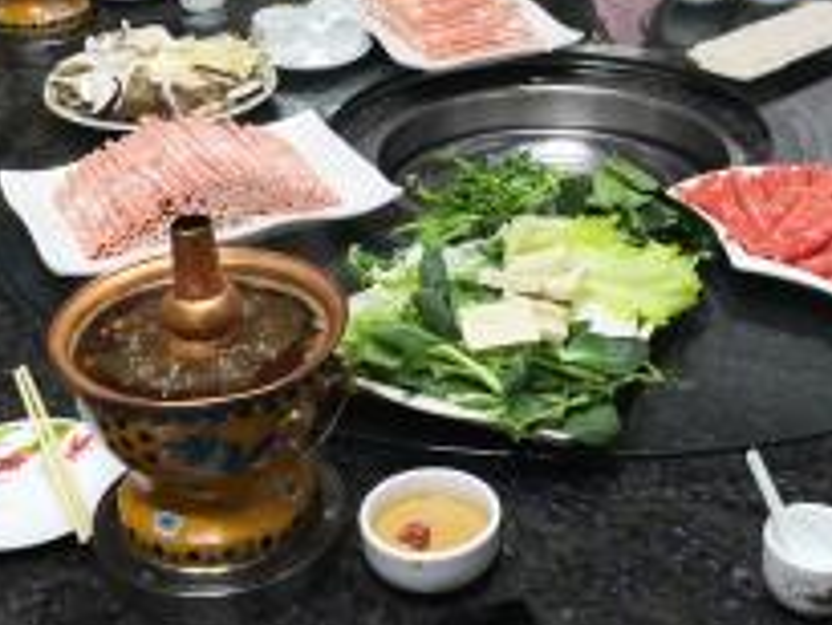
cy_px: 235
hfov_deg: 32.6
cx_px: 487
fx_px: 1419
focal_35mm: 59
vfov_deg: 24.8
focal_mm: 3.95
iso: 400
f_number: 1.6
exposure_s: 1/33.3
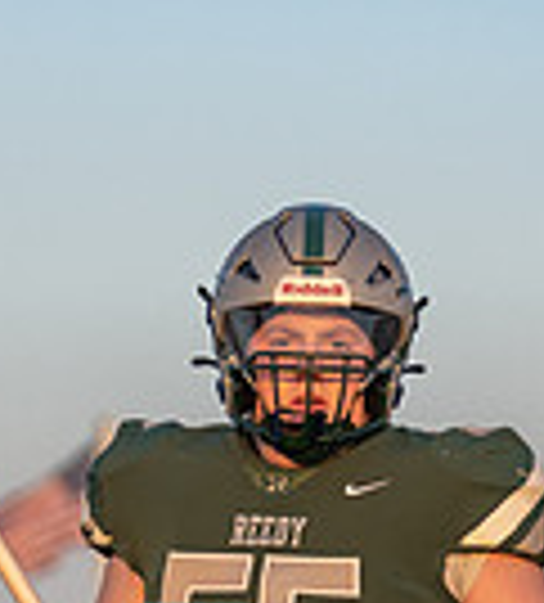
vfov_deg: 3.9
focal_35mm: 469
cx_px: 216
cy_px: 797
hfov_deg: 3.5
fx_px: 8798
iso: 320
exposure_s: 1/1600
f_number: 2.8
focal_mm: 100
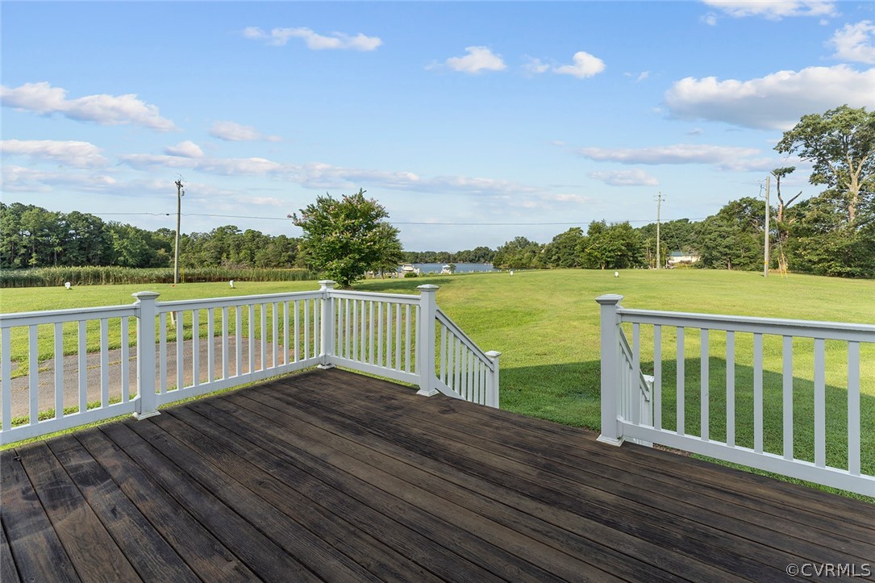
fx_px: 377
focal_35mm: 16
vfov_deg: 75.5
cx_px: 438
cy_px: 292
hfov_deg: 98.5
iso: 100
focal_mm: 15.5
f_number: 8
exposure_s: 1/320
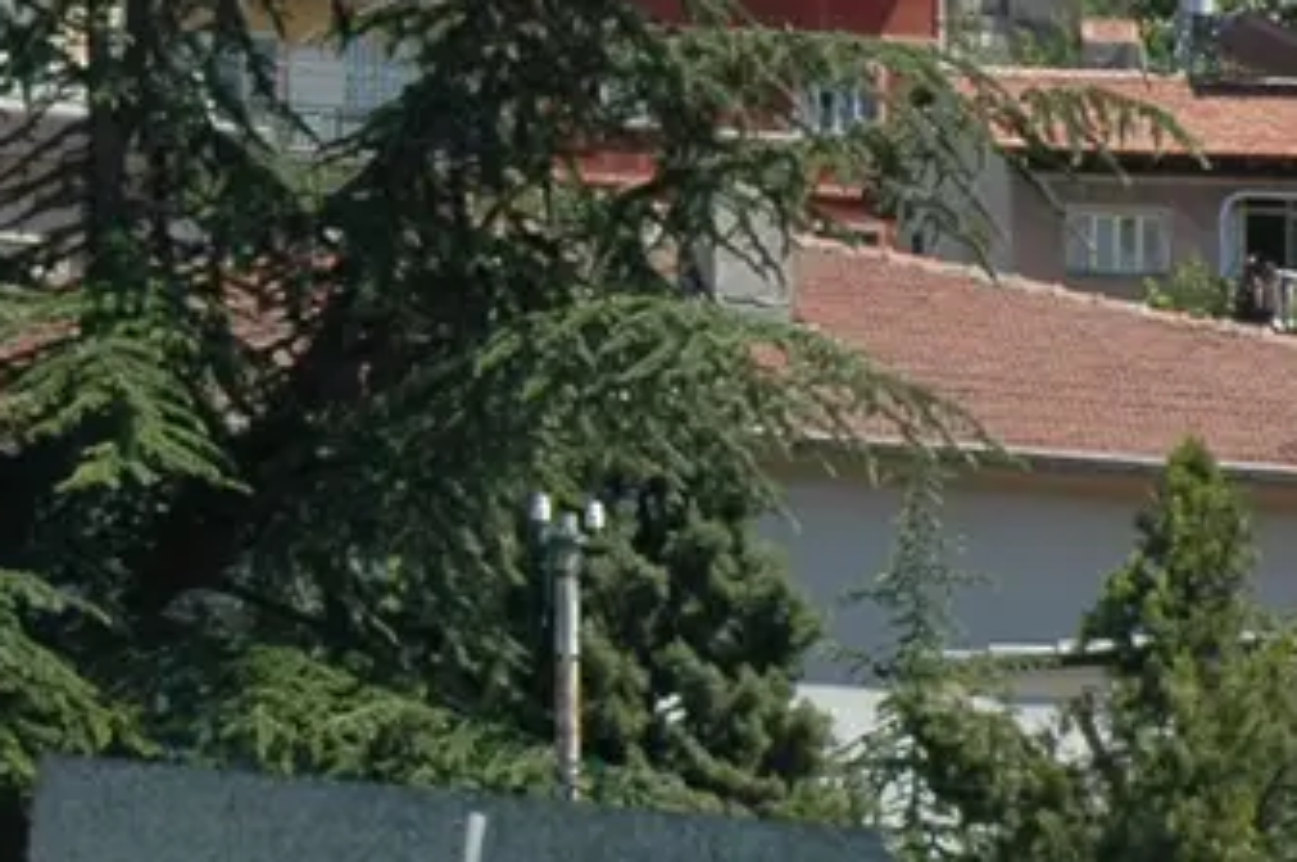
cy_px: 277
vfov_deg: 3.4
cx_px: -458
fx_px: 14433
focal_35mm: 401
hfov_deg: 5.1
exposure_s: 1/320
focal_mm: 50
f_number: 8
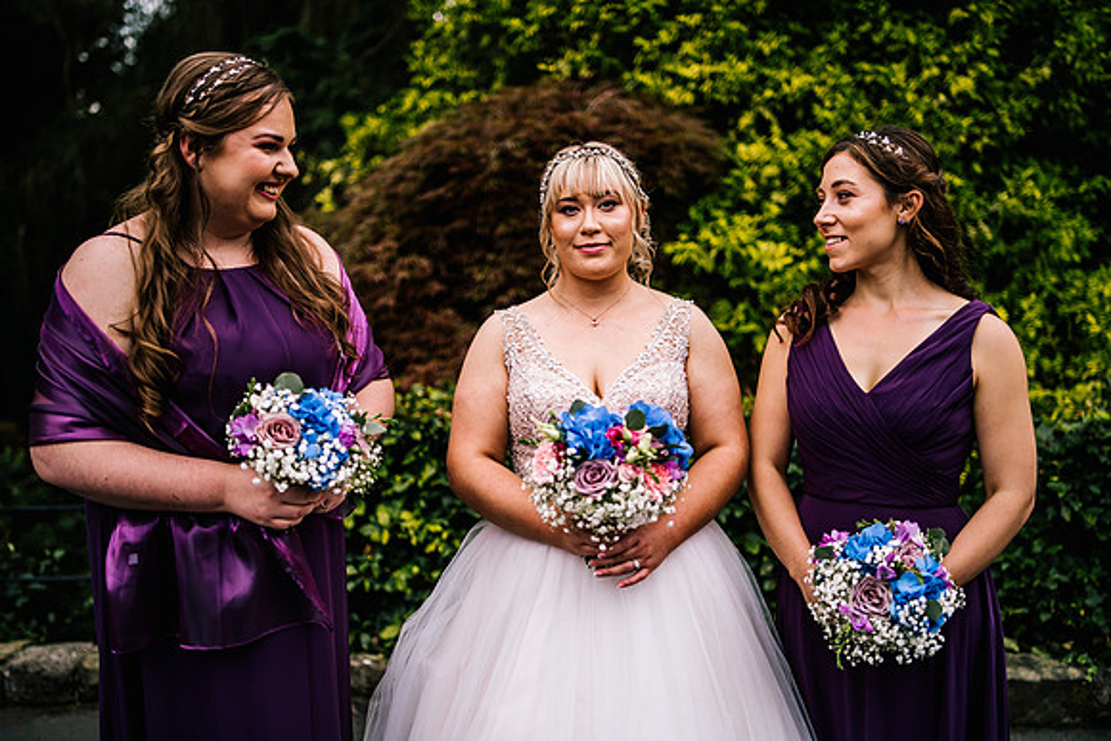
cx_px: 556
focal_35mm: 35
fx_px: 1080
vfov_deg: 37.9
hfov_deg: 54.4
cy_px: 370
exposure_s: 1/4000
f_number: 1.4
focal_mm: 35
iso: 100
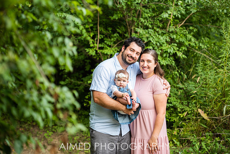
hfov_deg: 20.1
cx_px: 116
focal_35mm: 102
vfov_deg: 13.5
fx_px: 649
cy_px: 77
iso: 250
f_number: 2.8
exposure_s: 1/200
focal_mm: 100
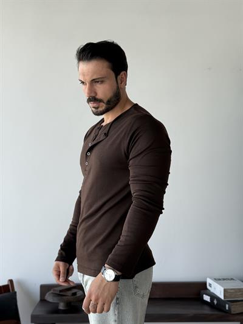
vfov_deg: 39.6
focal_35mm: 48
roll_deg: +0.2
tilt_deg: +2.0
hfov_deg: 30.3
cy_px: 162
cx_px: 122
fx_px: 449
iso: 64
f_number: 1.78
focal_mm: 6.76
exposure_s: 1/339
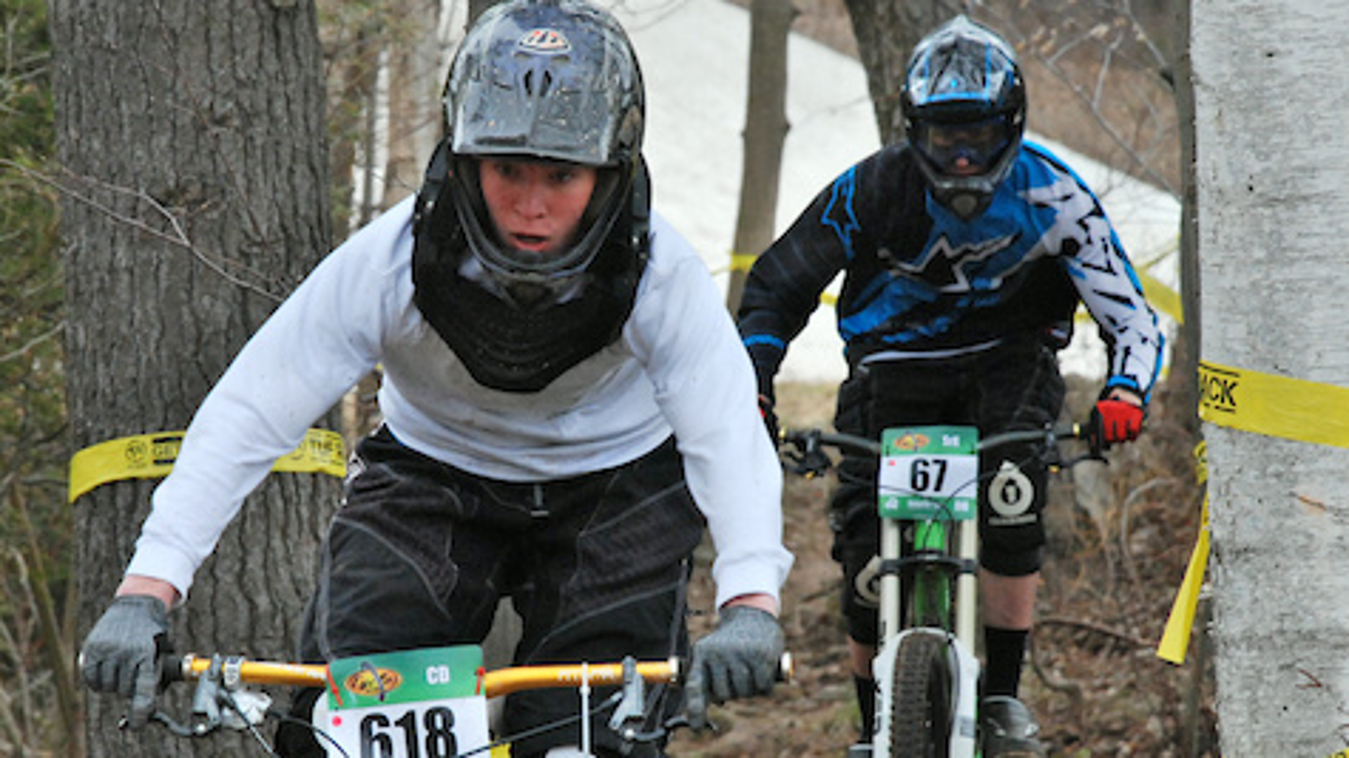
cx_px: 571
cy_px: 454
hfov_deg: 8.1
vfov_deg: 4.6
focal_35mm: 265
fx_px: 9477
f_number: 7.1
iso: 800
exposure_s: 1/800
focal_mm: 100
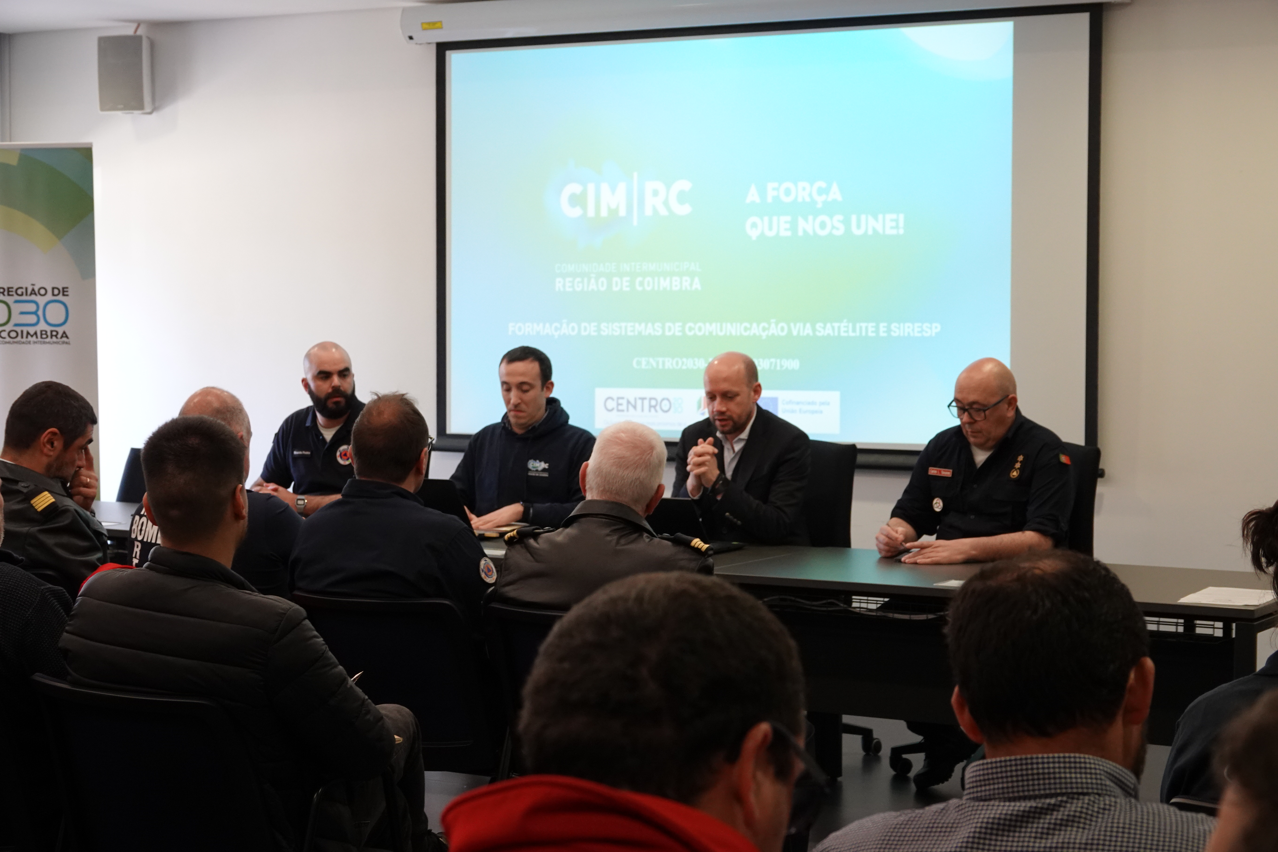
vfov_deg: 19.5
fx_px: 2485
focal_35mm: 70
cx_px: 639
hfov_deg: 28.8
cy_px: 426
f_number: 3.5
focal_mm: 25.61
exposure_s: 1/80
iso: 800
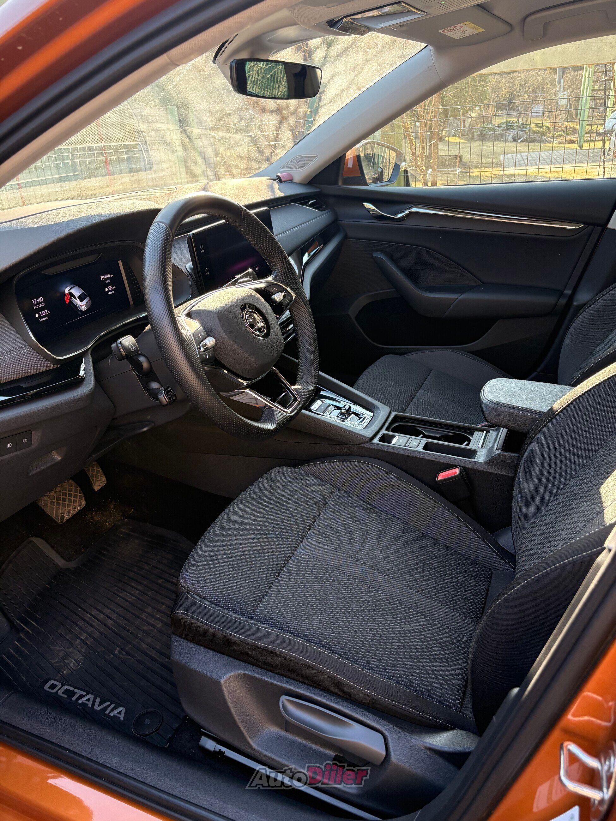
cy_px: 410
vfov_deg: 67.3
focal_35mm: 26
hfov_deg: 53.1
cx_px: 308
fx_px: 617
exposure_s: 1/185
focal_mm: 5.96
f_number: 1.6
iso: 125
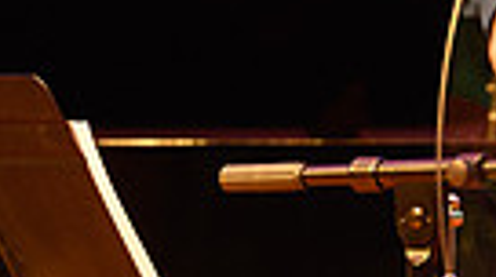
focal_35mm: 895
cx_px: 179
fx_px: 11753
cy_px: -370
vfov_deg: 1.3
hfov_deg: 2.4
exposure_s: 1/160
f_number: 4
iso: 1600
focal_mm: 200
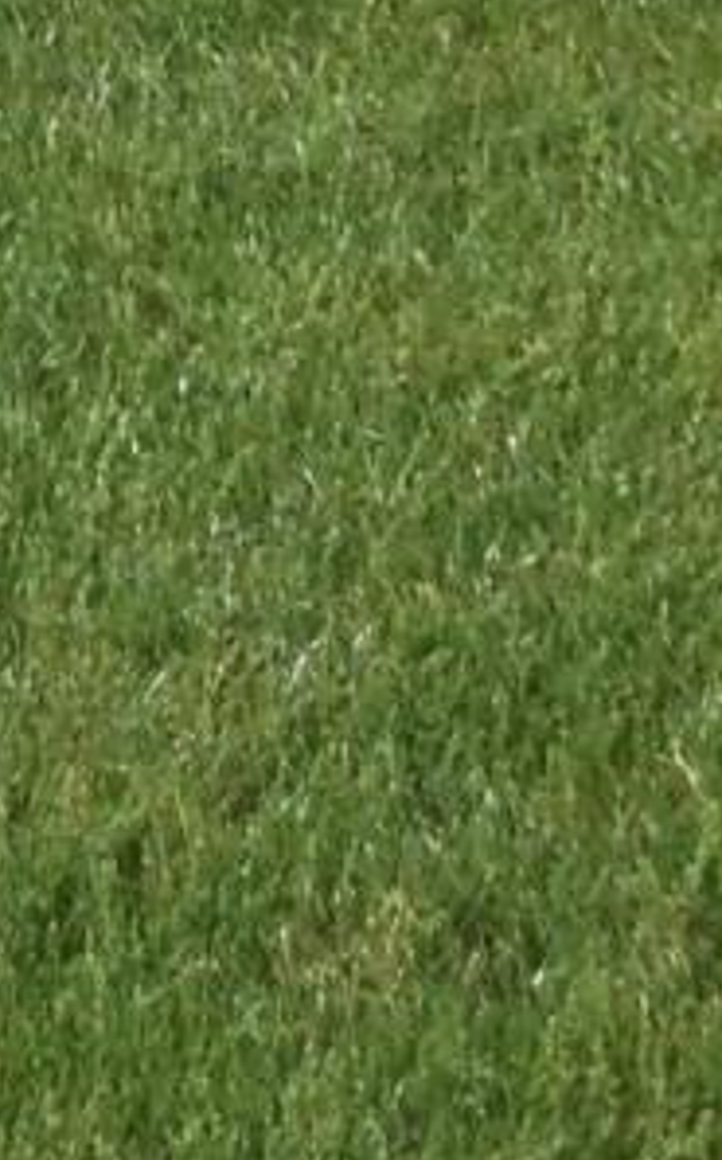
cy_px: -1484
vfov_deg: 7.9
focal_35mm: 250
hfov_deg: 5.2
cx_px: -461
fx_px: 7890
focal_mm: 4.28
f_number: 2.4
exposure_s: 1/1200
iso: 50
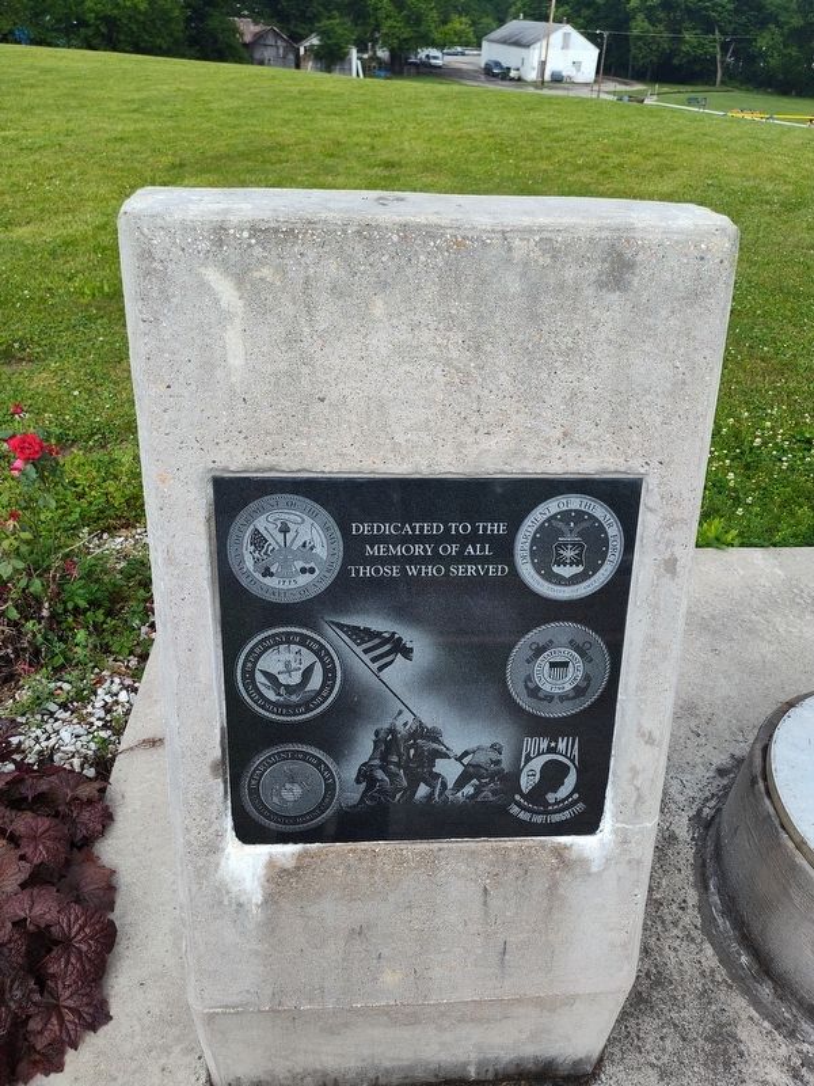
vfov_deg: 73.9
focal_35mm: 23
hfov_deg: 58.9
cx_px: 407
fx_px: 721
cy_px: 543
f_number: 1.8
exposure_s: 1/731
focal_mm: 5.56
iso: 100
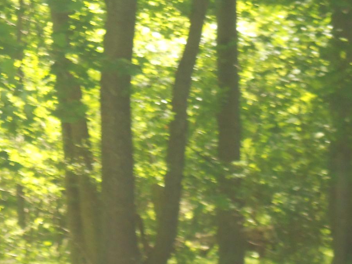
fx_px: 2613
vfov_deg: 5.8
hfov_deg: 7.7
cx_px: -16
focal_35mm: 257
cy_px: 185
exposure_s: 1/60
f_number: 6
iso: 200
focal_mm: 20.1
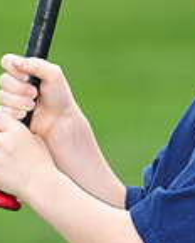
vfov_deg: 2.6
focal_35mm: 750
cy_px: -79
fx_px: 5411
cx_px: 247
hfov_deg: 2.1
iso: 320
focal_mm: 200
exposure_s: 1/500
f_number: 5
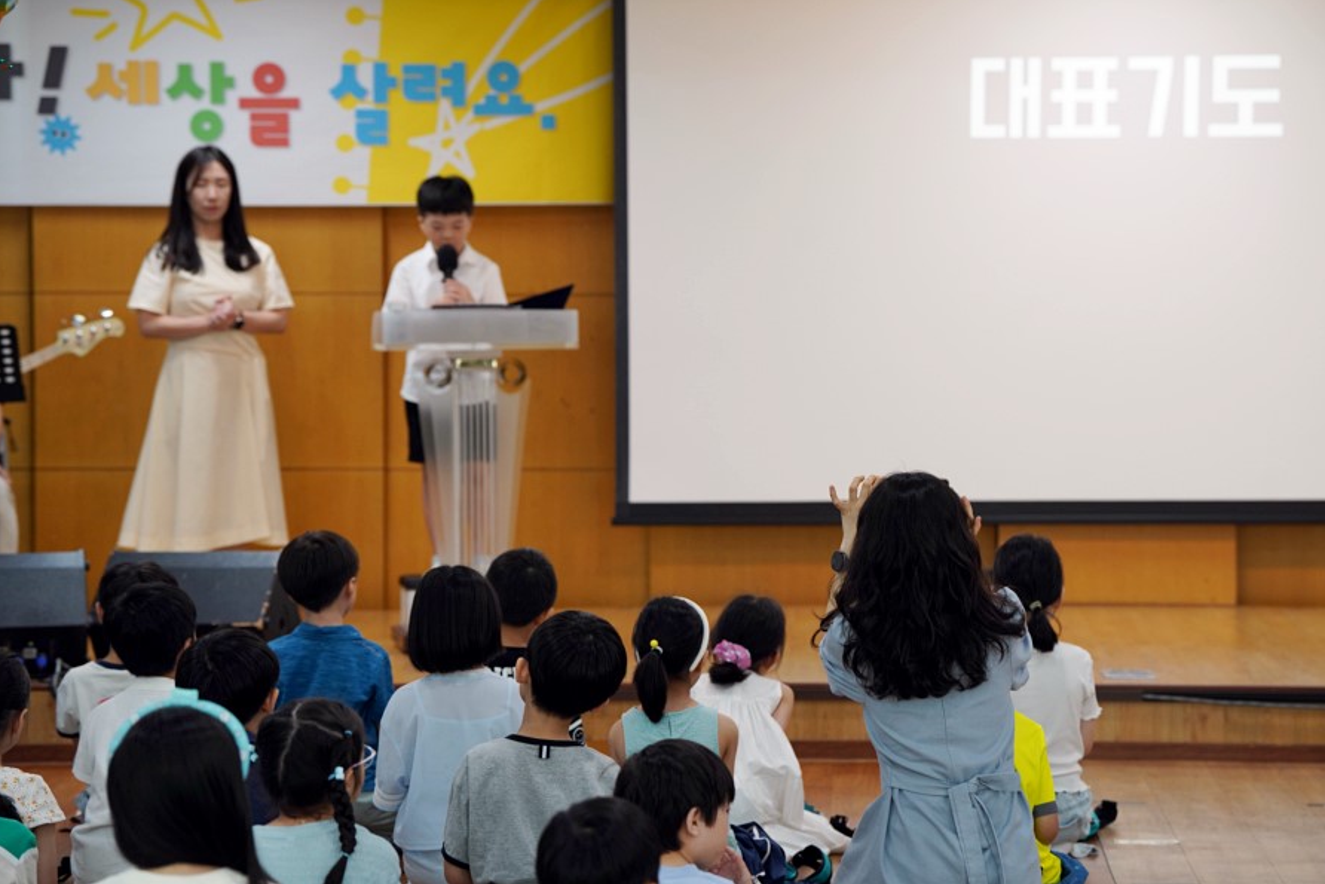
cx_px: 664
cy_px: 440
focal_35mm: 110
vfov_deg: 12.5
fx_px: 4049
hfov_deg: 18.6
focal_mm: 109
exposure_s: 1/160
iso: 800
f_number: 4
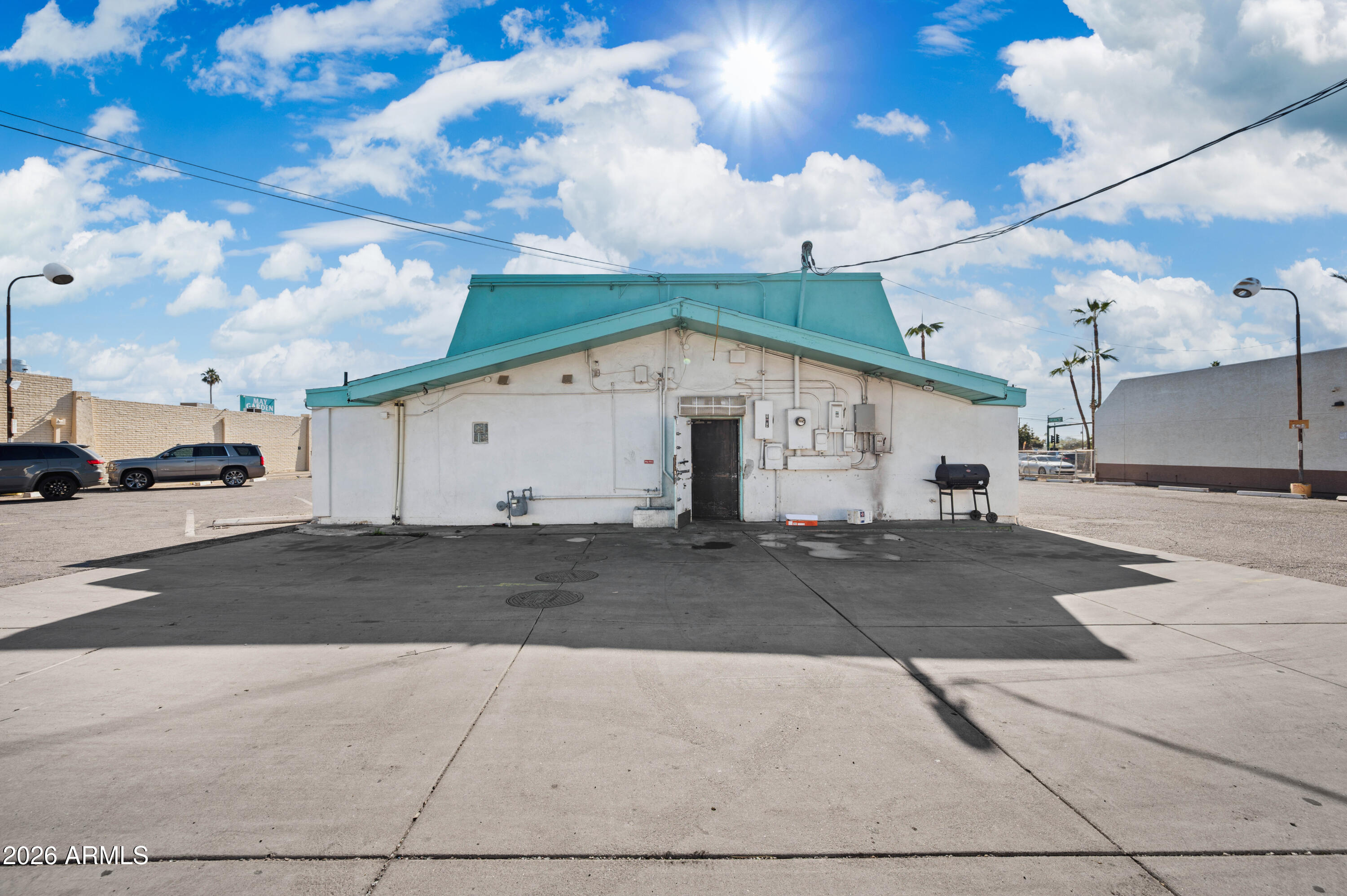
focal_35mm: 14
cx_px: 674
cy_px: 448
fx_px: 523
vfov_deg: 81.1
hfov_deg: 104.3
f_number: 8
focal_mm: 14
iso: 100
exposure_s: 1/100
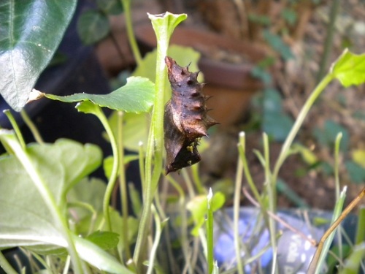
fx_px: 432
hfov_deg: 45.8
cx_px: 182
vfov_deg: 35.1
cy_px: 137
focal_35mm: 41
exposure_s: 1/50.2
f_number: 3.5
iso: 400
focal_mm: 7.4
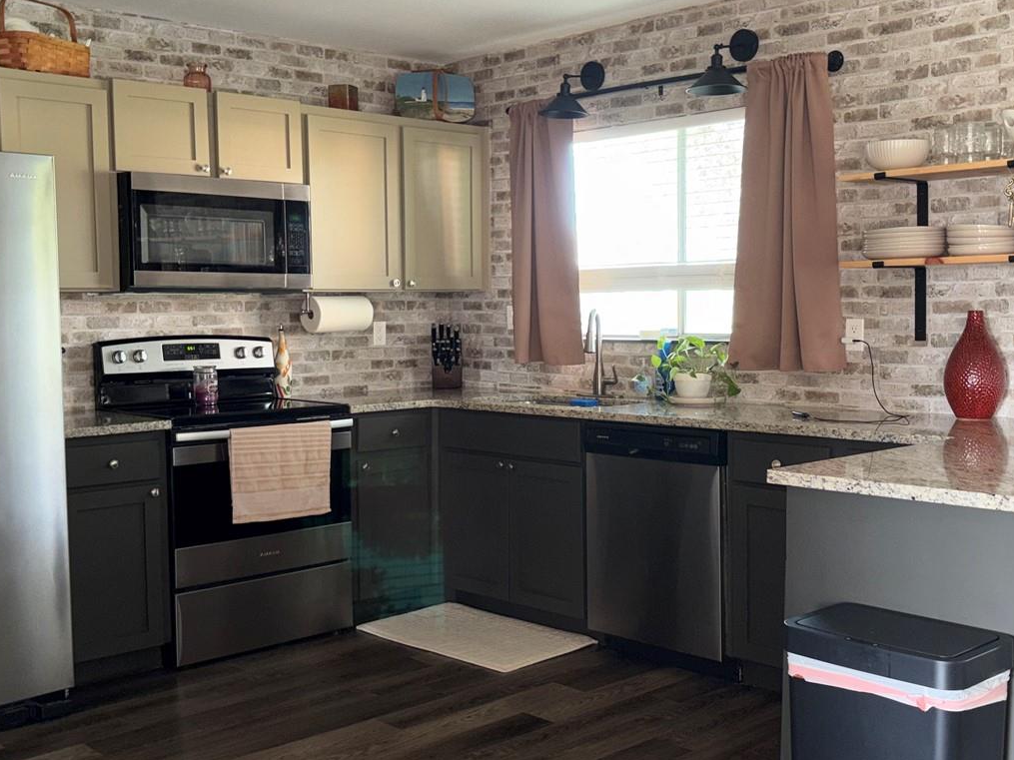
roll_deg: +0.7
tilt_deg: -4.5
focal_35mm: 41
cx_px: 501
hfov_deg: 45.8
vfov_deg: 35.1
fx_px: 1201
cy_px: 388
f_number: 1.6
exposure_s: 1/17
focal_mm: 5.96
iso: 50
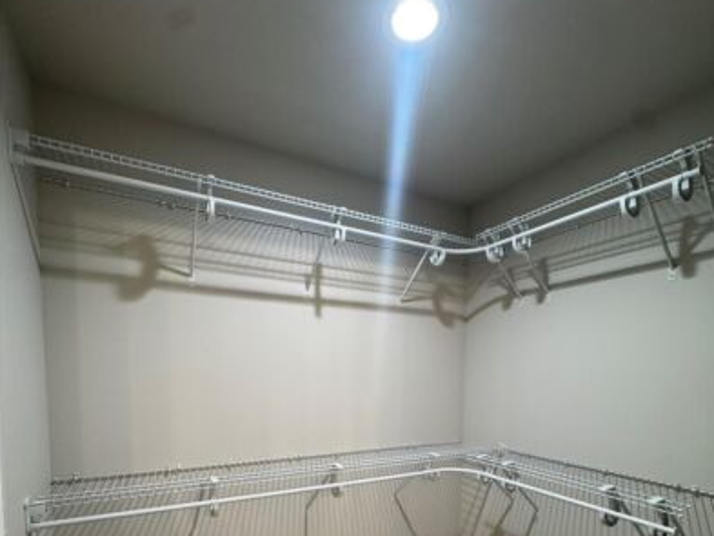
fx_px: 392
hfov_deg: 84.6
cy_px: 401
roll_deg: -0.7
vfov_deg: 64.7
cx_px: 360
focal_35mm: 19
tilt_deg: -4.2
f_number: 2.2
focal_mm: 2.22
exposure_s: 1/60
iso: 250
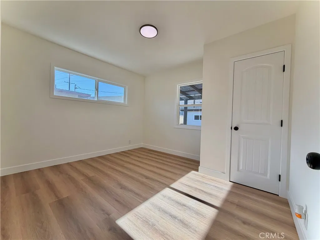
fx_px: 129
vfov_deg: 85.7
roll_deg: -1.8
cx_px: 160
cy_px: 120
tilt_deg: -0.6
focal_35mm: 14
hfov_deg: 102.1
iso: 40
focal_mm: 2.22
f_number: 2.2
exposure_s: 1/214
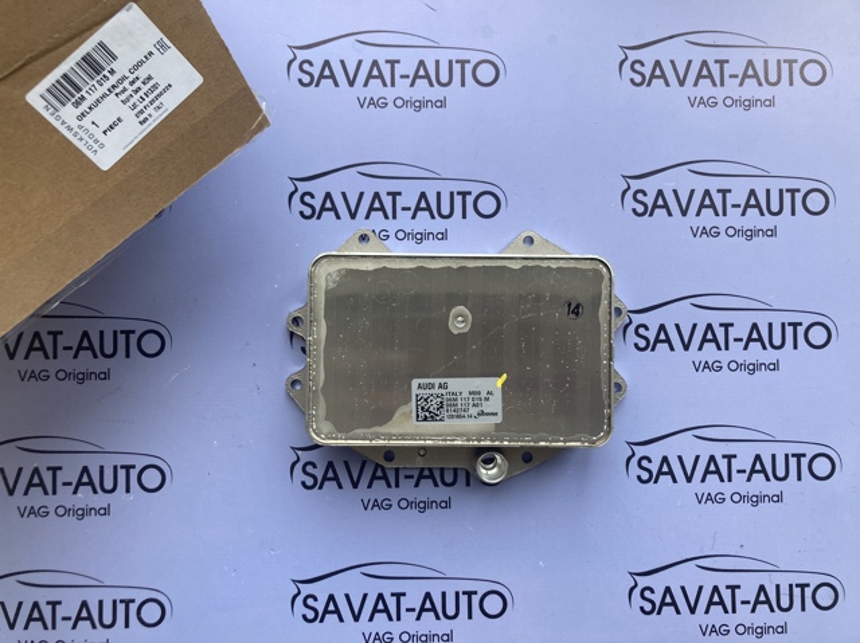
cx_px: 430
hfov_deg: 63.5
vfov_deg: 49.7
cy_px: 322
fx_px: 695
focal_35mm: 28
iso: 50
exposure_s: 1/121
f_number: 1.8
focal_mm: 3.99
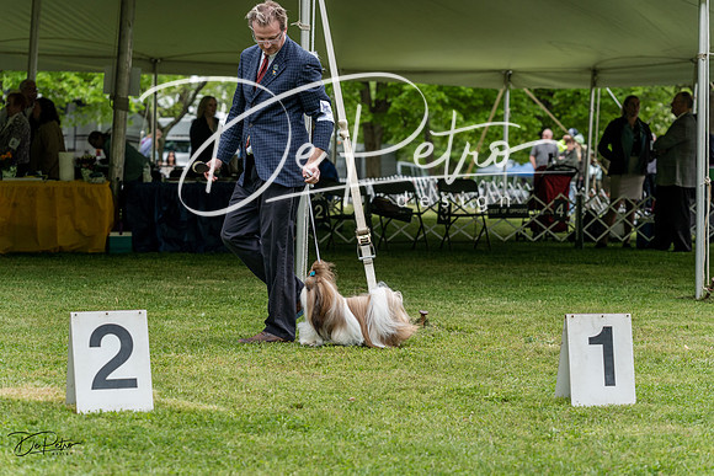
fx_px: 1885
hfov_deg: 21.5
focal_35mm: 95
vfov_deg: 14.4
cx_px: 357
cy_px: 238
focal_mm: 95
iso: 640
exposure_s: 1/1000
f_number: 4.5
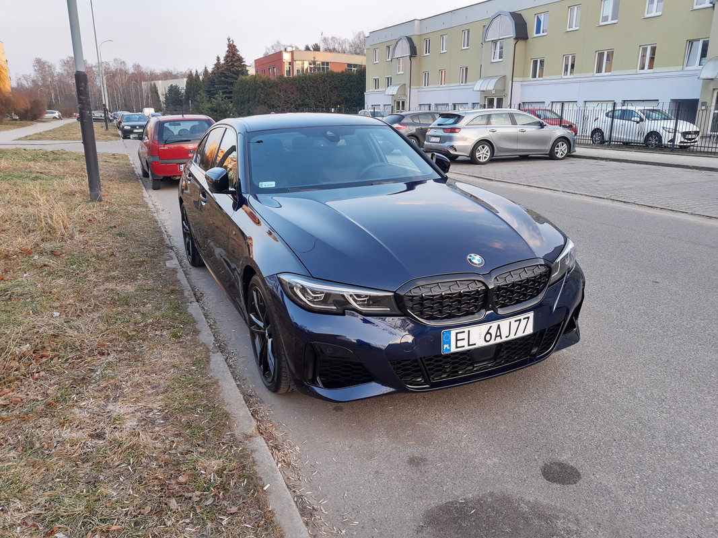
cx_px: 359
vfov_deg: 53.1
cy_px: 269
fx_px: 539
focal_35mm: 26
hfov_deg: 67.3
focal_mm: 4.75
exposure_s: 1/203
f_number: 1.7
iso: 50
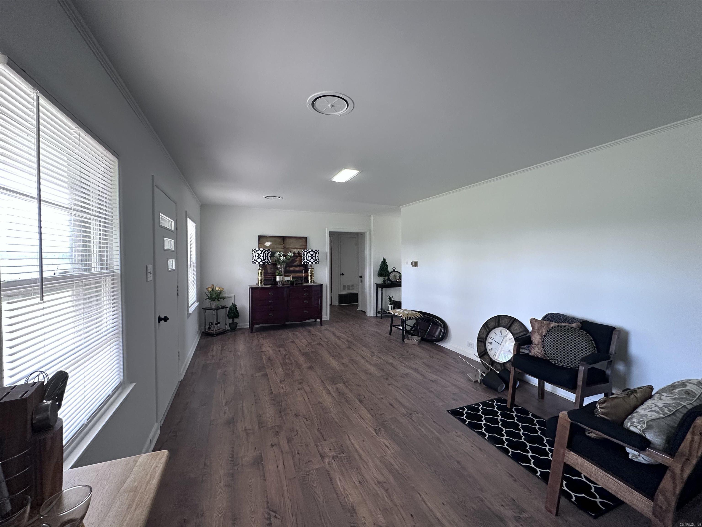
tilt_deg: -0.3
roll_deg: -0.2
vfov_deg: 85.7
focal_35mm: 14
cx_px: 351
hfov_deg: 102.1
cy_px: 264
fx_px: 284
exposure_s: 1/120
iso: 200
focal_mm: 2.22
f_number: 2.2
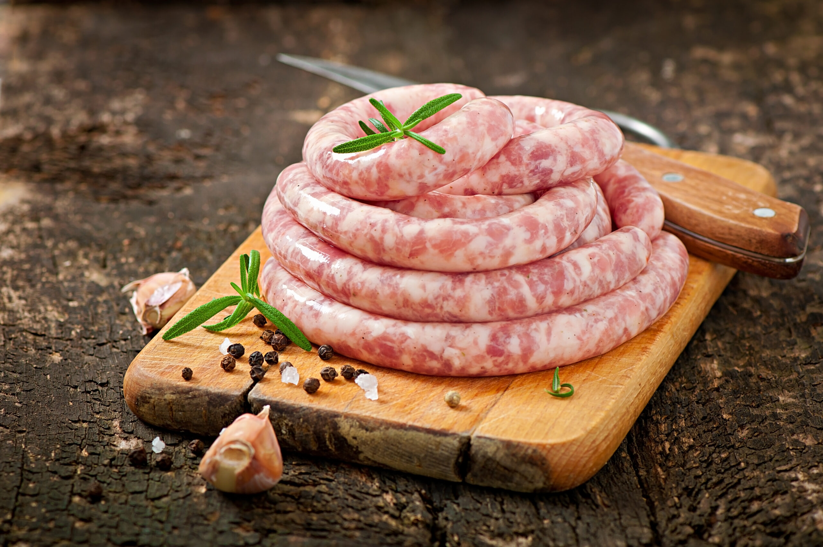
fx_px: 3596
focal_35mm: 158
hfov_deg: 13.1
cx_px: 412
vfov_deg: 8.7
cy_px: 274
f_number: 6.3
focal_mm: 105
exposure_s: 1/200
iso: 100
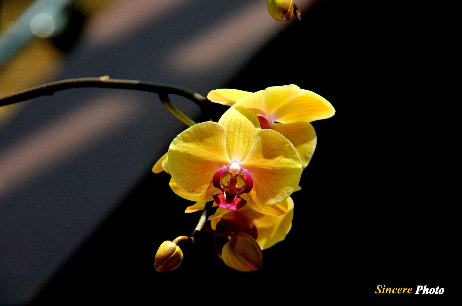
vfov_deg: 4.6
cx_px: 231
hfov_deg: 6.9
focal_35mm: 300
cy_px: 153
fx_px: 3845
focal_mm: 200
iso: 200
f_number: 9
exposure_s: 1/320
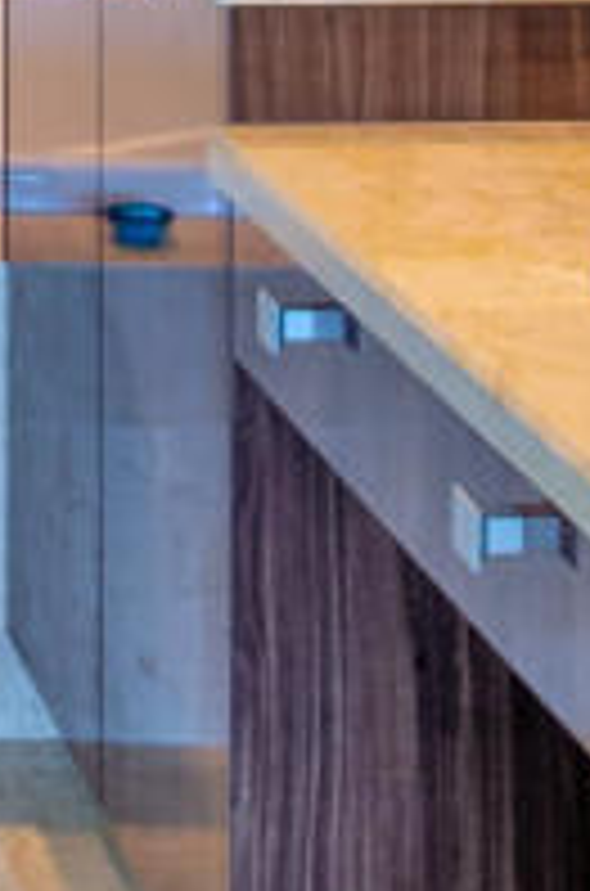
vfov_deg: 15.2
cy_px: -677
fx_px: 2917
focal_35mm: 118
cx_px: -626
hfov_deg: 10.5
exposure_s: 1/10
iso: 100
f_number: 11
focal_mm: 13
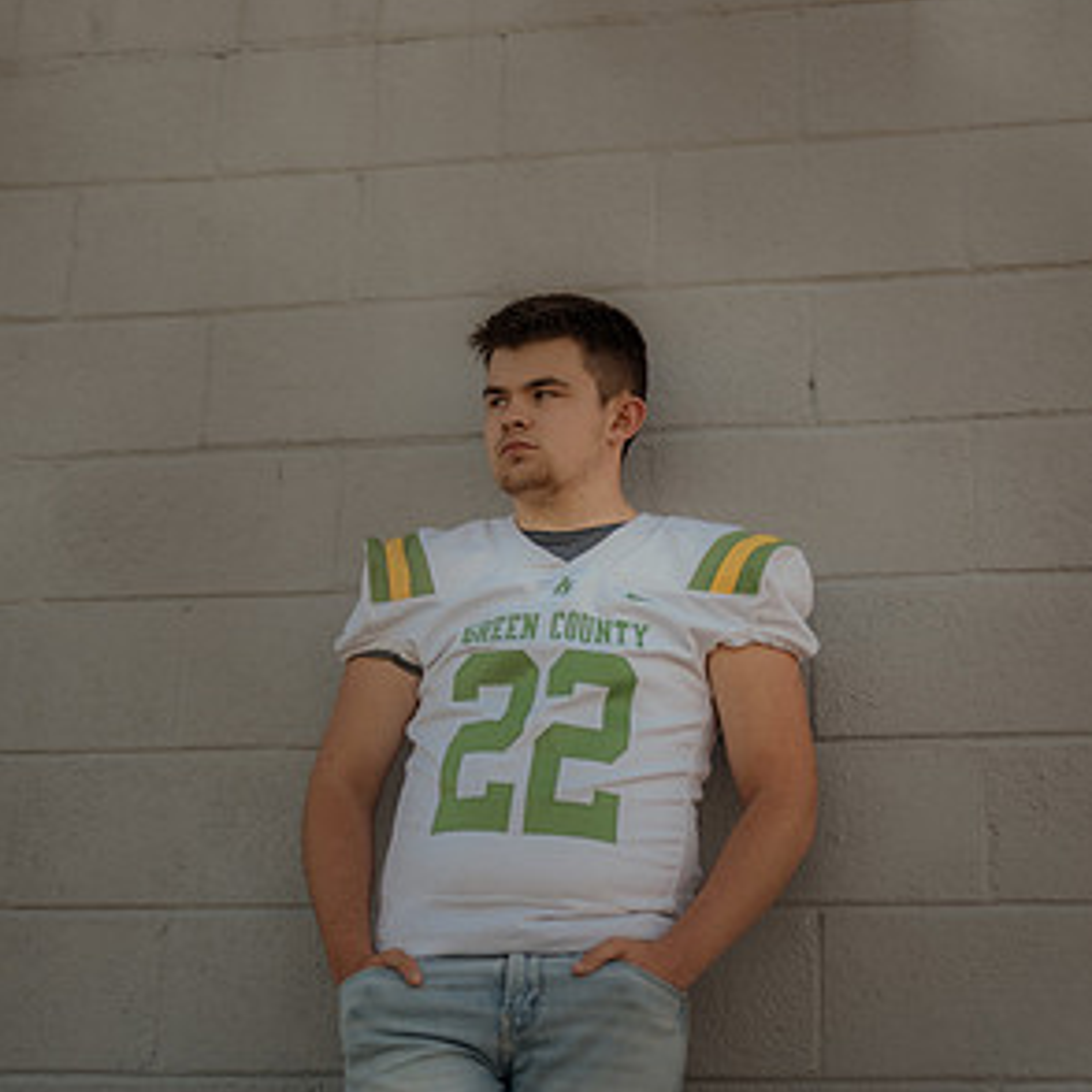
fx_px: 2320
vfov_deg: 26.5
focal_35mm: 65
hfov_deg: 26.5
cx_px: 546
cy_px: 572
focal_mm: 50
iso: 400
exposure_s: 1/3200
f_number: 1.4
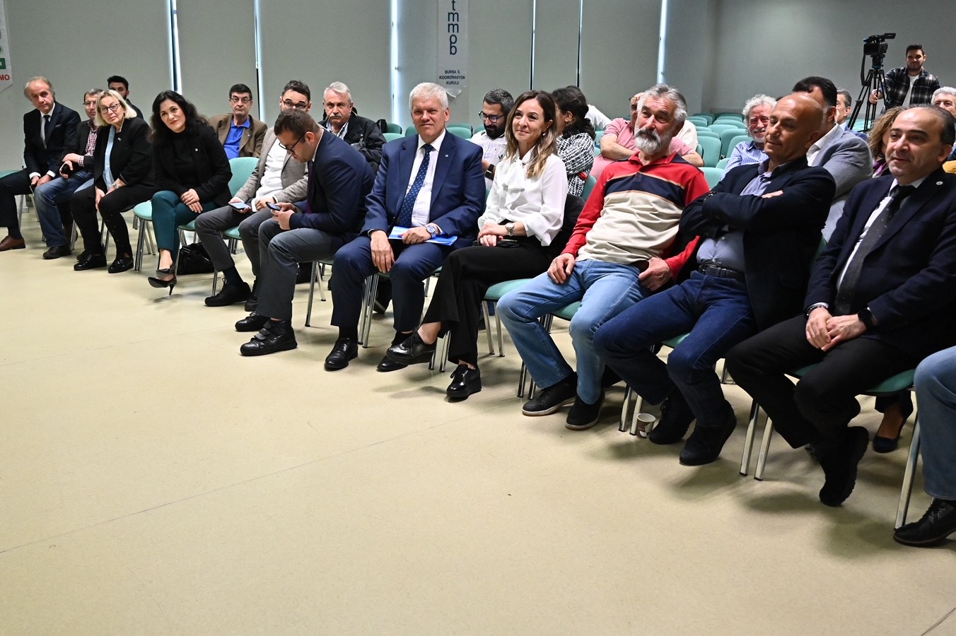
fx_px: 982
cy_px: 318
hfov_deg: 51.9
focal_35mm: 37
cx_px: 478
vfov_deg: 35.9
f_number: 3.5
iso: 2500
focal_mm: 25
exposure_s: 1/200
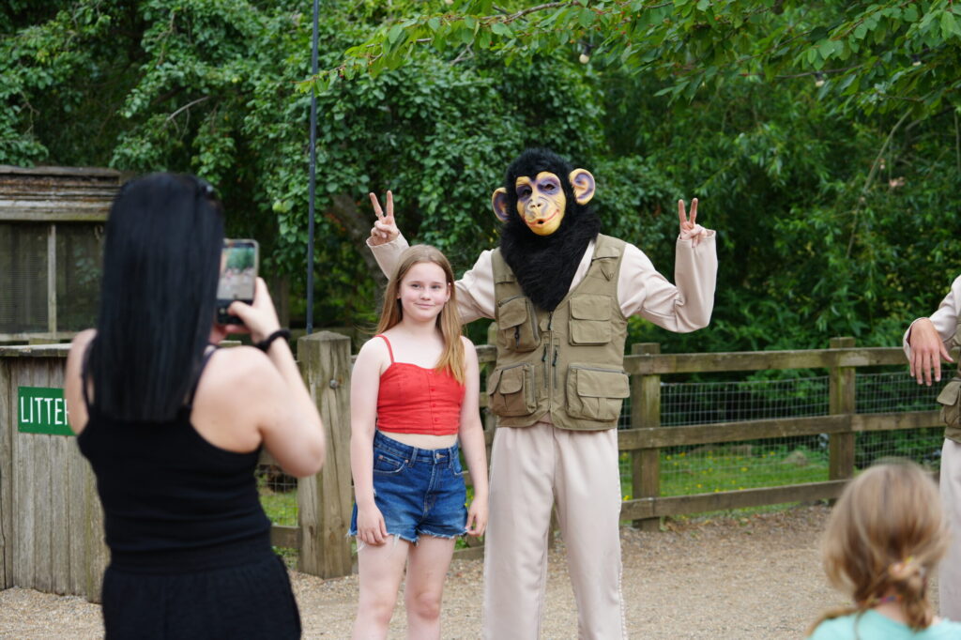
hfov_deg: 21.9
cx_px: 480
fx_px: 2482
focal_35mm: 93
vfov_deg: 14.7
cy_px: 320
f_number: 5
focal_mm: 93
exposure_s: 1/125
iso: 100
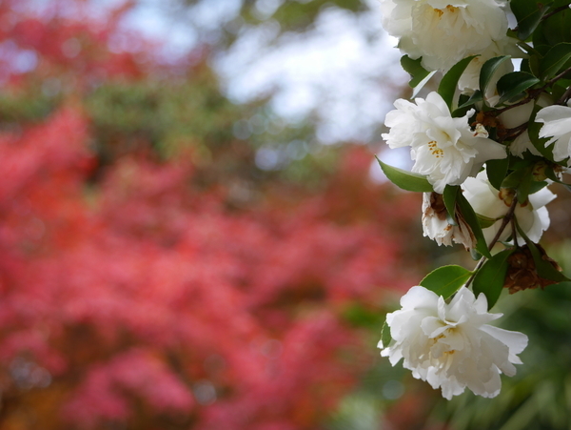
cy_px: 215
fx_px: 2476
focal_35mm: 150
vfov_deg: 9.9
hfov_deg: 13.2
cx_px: 286
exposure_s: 1/160
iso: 200
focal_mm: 75
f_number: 4.8
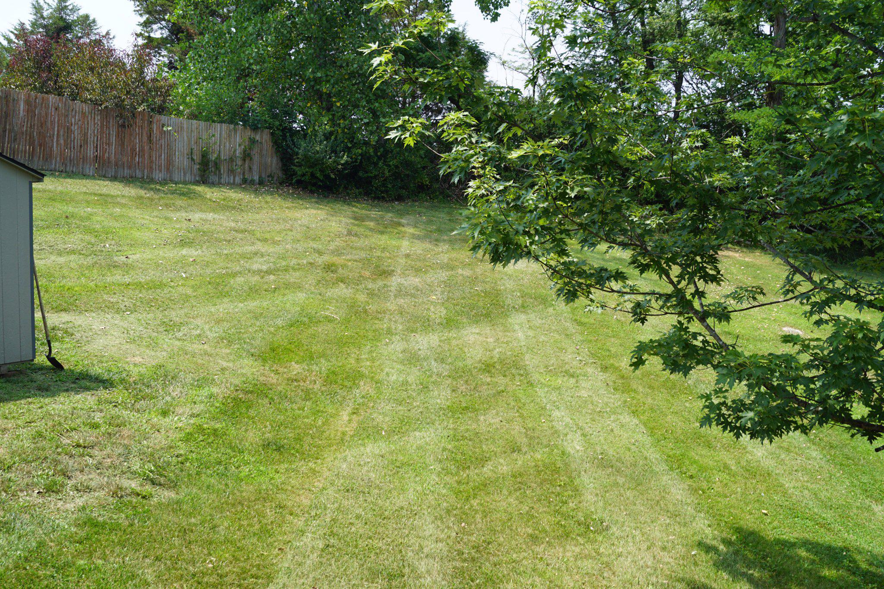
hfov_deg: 57.2
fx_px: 810
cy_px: 294
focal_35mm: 33
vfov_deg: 40.0
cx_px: 442
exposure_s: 1/100
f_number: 7.1
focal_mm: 22
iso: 100
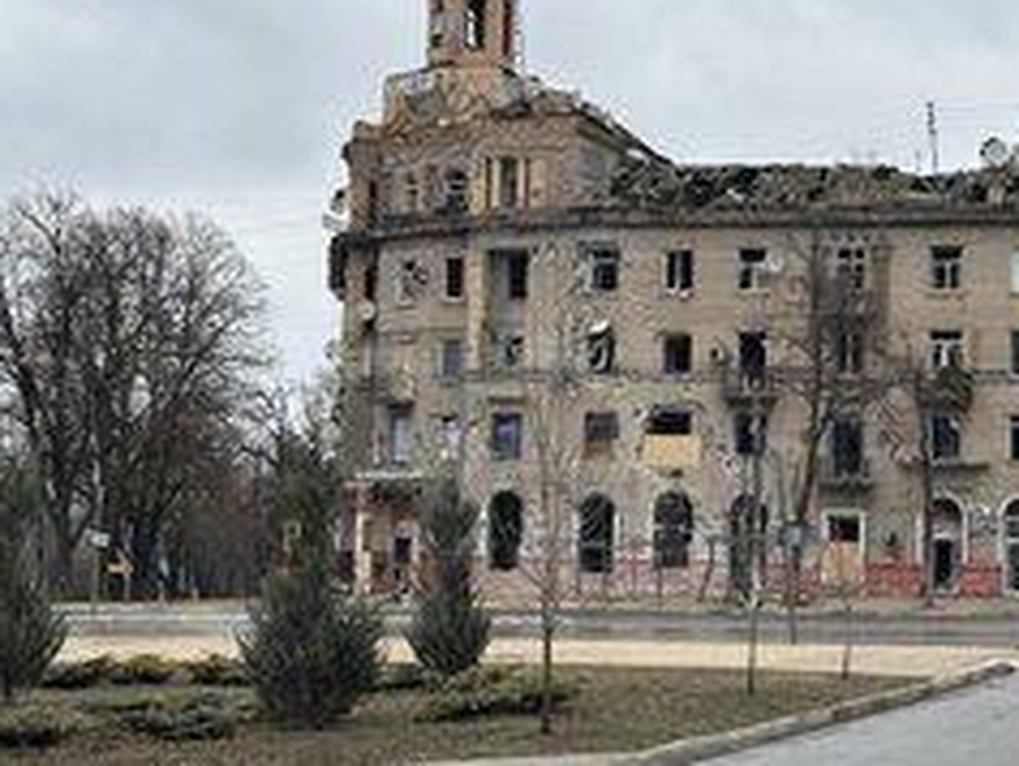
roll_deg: +1.0
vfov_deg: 18.2
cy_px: 327
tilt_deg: +3.2
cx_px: 838
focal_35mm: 81
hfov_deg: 23.7
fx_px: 2386
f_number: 1.78
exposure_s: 1/1062
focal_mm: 6.86
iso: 64
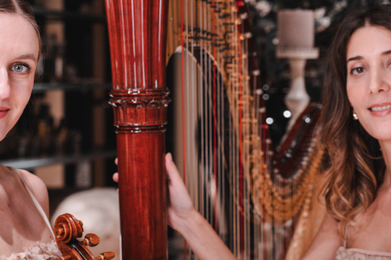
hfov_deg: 21.5
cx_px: 181
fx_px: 1031
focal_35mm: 95
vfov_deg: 14.4
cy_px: 84
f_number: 4
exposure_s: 1/60
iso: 1000
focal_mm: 60
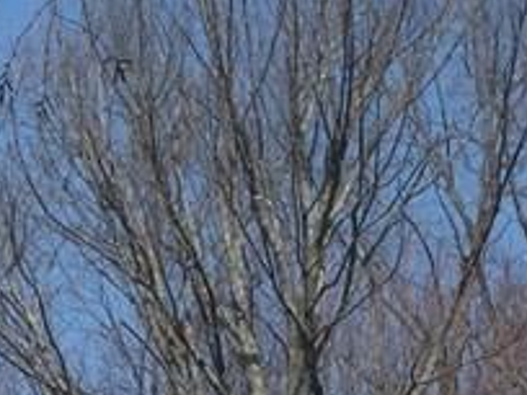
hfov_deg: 9.4
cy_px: 862
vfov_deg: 6.8
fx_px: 3212
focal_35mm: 211
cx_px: 207
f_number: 6.2
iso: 64
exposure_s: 1/276
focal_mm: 9
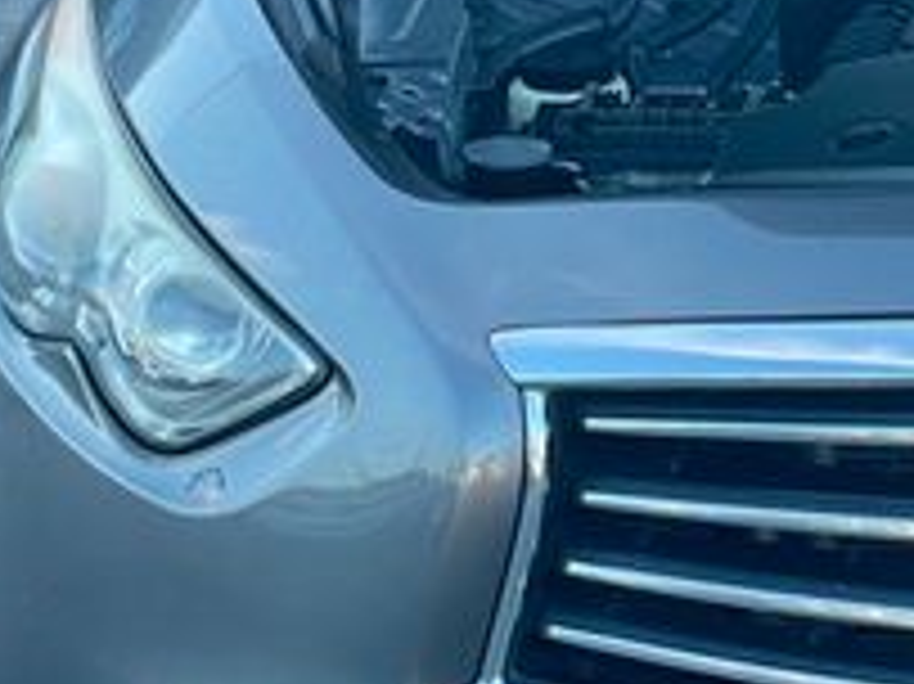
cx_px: 1283
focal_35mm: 164
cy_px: 0
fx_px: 4328
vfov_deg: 9.0
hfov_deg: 11.6
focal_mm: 6
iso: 25
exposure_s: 1/130
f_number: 2
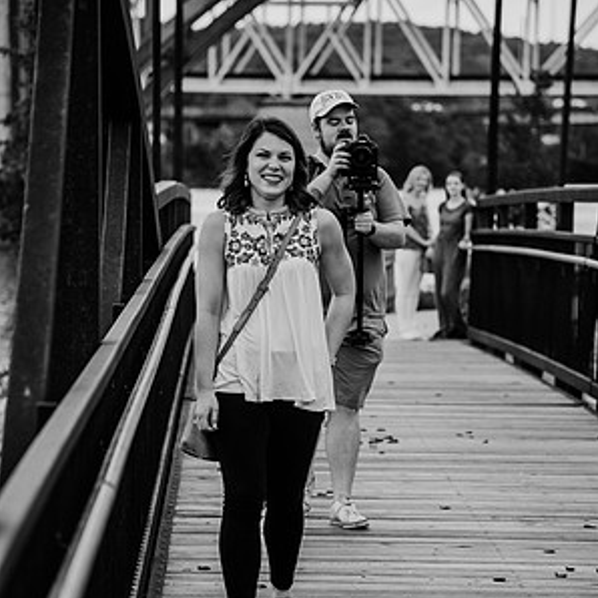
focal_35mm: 154
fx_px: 3010
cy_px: 353
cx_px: 299
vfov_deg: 11.3
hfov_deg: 11.3
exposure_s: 1/640
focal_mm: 120
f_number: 4
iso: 400
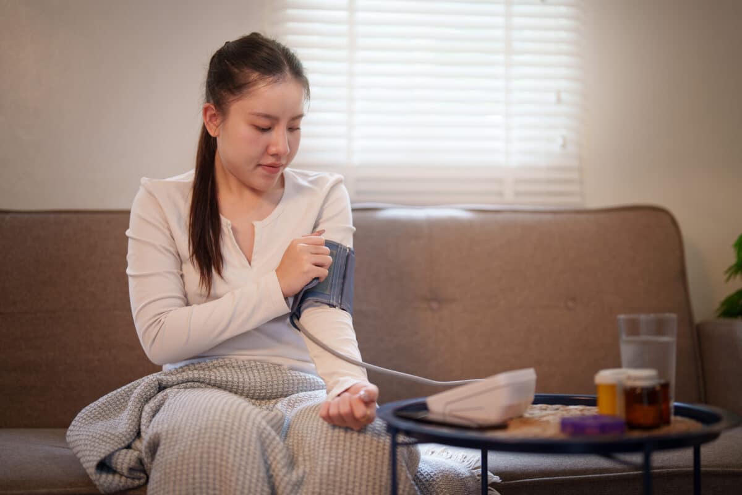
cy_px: 248
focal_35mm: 50
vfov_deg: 27.0
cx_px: 371
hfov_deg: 39.6
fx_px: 1030
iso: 100
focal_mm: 50
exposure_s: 1/125
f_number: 1.2
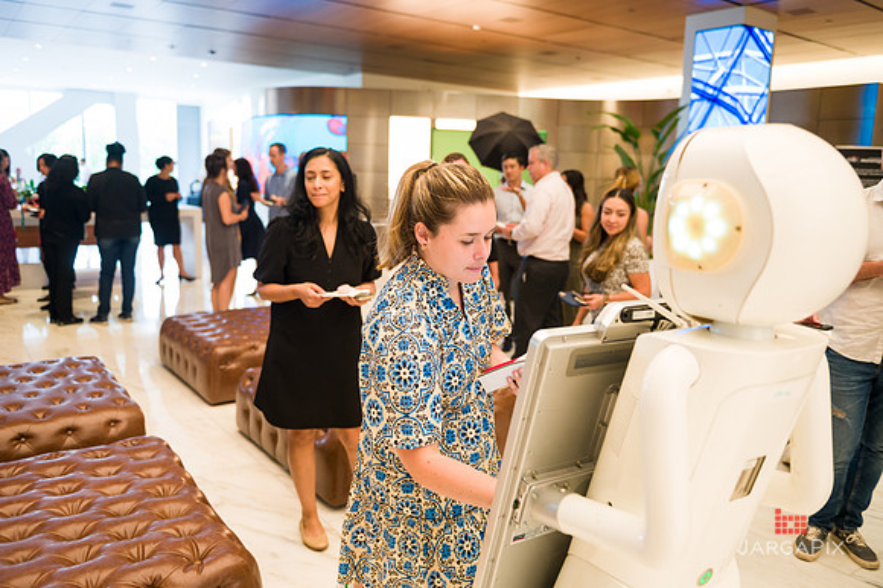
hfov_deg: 63.7
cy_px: 294
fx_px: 711
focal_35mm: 29
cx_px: 442
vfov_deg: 44.9
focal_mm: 29
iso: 1000
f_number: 3.2
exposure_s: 1/200
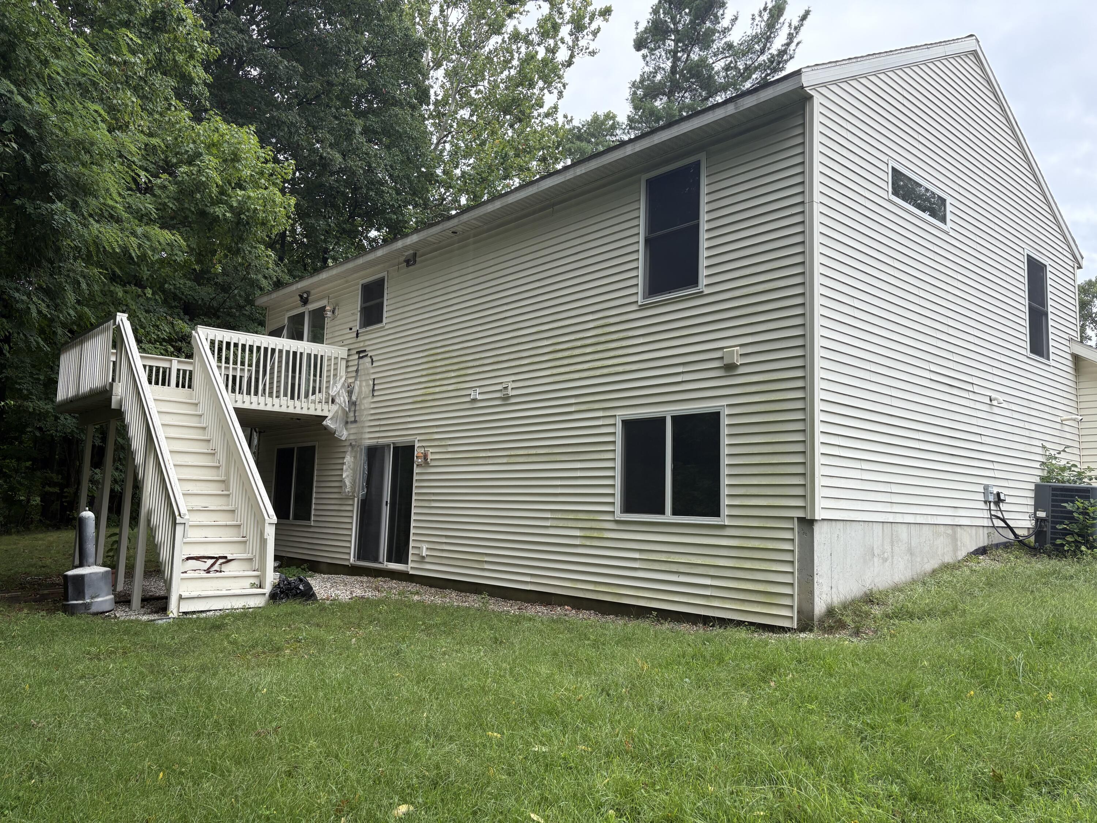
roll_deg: -1.6
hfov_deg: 67.3
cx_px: 548
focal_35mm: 26
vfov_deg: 53.1
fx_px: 824
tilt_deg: +7.5
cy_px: 412
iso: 64
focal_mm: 5.96
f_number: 1.6
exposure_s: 1/959
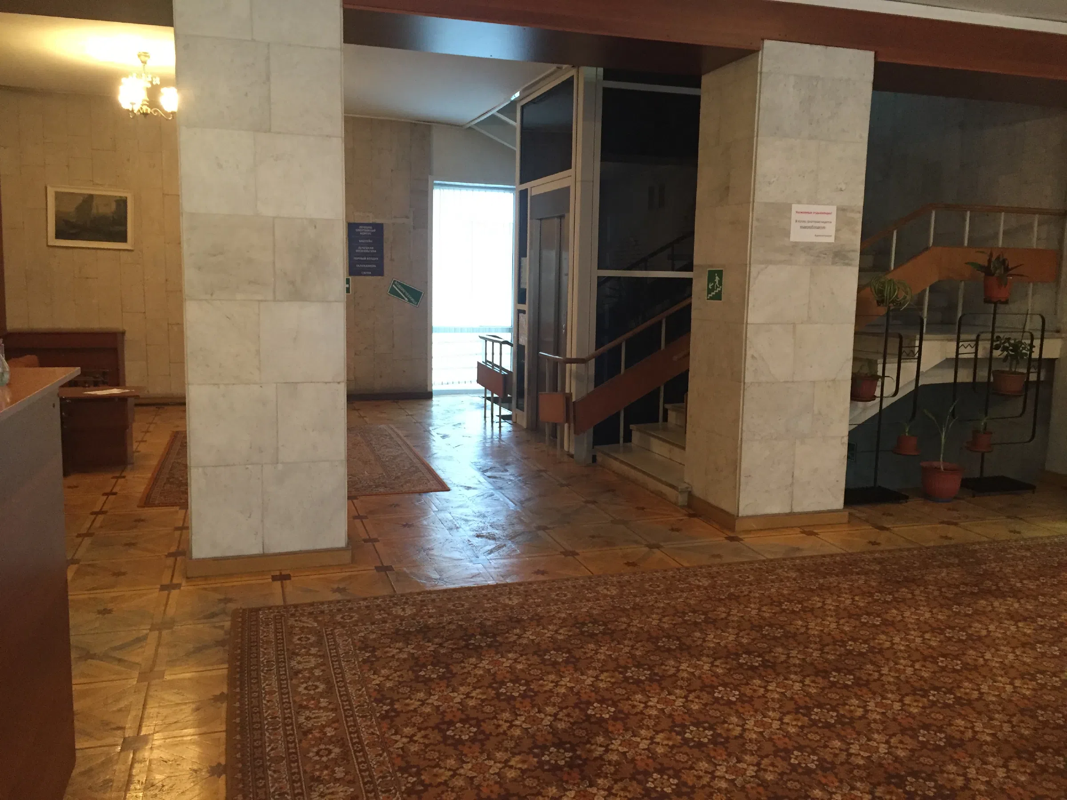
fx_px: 894
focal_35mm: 29
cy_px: 400
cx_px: 534
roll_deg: -1.8
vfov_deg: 48.2
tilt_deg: -8.3
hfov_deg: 61.7
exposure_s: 1/33
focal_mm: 4.15
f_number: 2.2
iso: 250
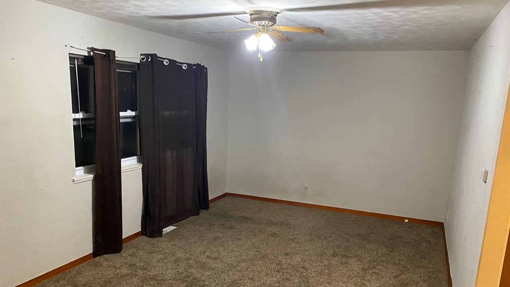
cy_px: 184
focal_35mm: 29
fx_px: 392
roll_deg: -2.2
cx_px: 256
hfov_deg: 66.1
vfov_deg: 39.9
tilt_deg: -13.8
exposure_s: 1/40
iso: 500
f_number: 1.8
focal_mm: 4.25
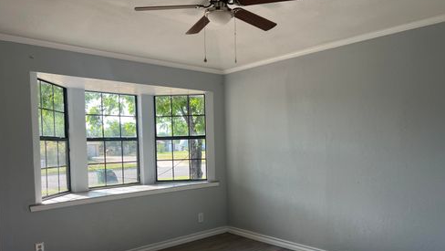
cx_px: 225
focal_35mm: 29
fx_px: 342
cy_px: 157
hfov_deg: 66.0
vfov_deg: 39.9
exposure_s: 1/385
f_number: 1.5
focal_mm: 5.7
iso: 50
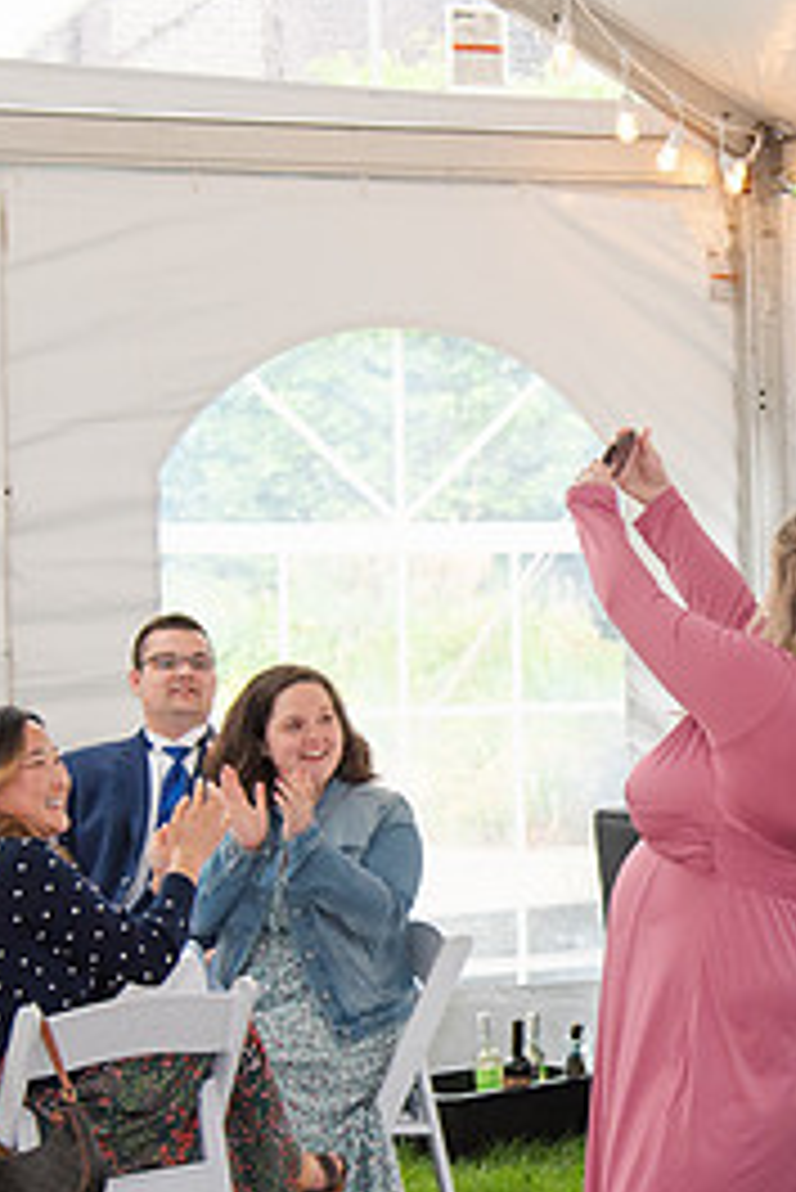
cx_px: 838
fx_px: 4206
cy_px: 709
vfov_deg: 16.1
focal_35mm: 127
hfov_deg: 10.7
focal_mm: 44
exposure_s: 1/200
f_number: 4
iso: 900
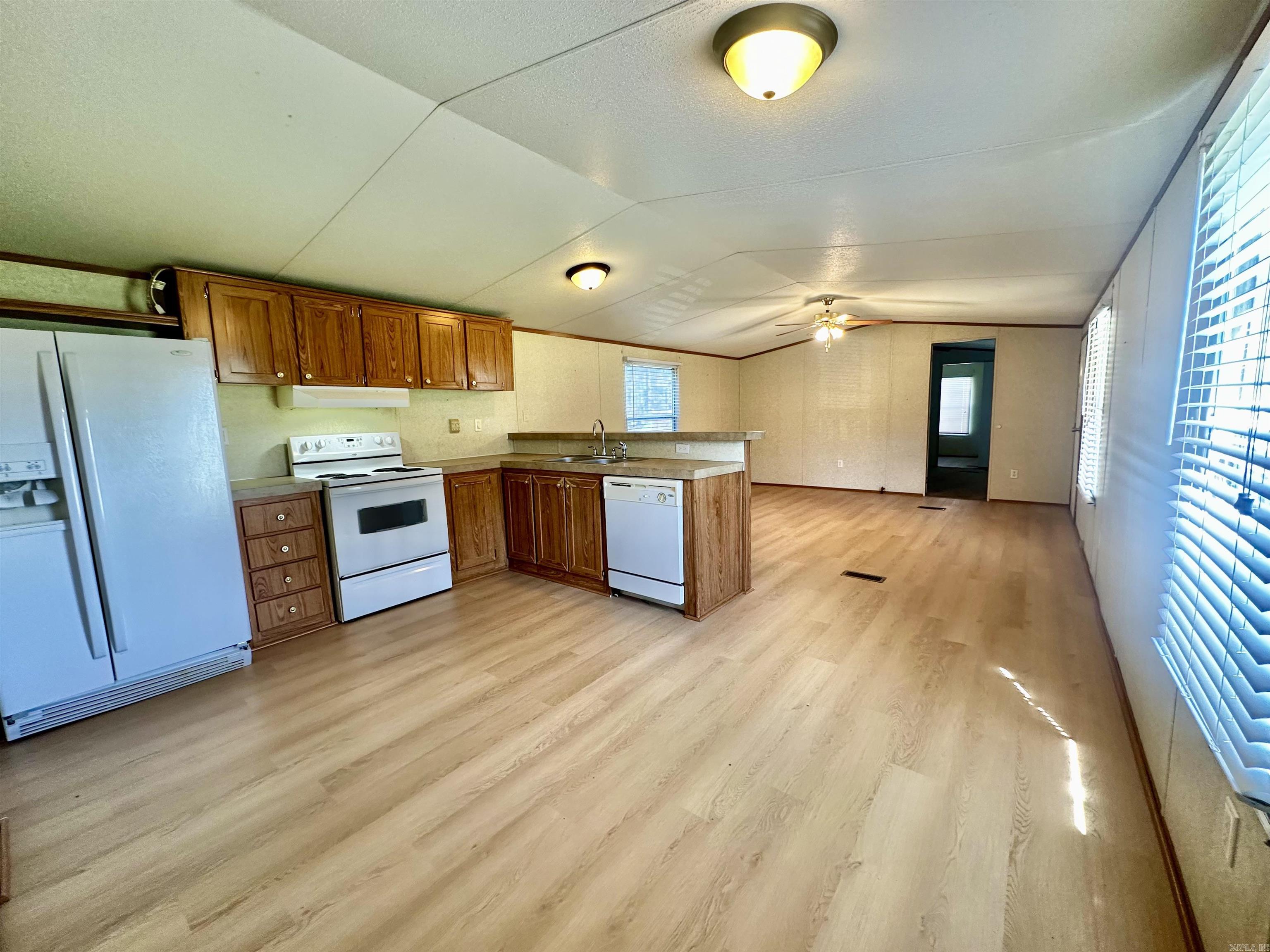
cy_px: 476
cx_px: 635
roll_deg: +1.5
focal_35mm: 14
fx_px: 514
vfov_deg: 85.7
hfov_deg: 102.1
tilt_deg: -8.4
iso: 160
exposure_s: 1/60
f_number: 2.2
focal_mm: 2.22
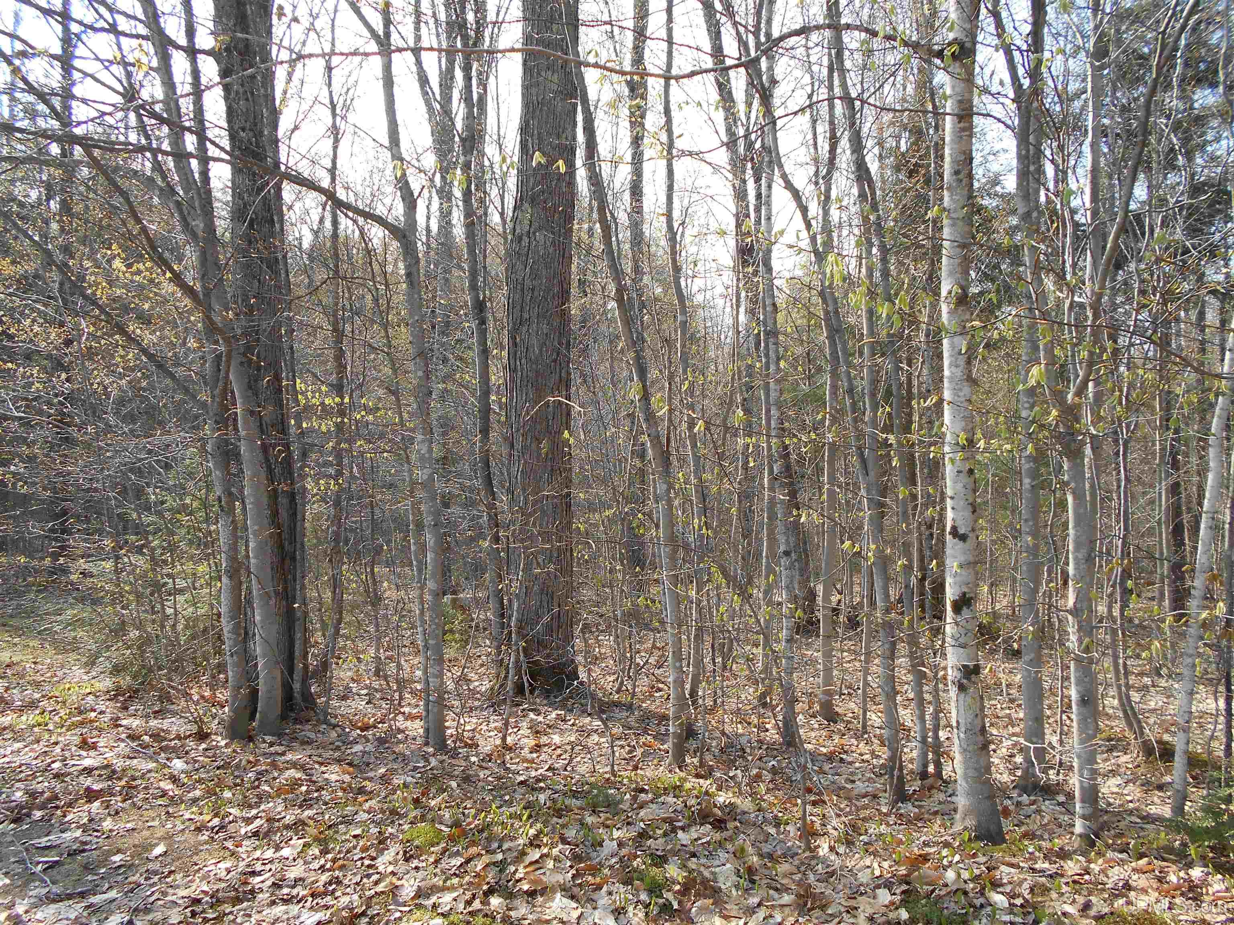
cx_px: 617
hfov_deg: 67.3
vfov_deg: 53.1
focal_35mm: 26
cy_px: 462
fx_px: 927
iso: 80
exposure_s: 1/160
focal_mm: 4.6
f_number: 3.2
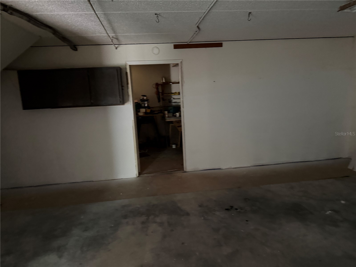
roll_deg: +4.2
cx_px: 178
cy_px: 134
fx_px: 247
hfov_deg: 71.6
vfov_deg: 56.8
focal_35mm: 24
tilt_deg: -13.2
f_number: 1.78
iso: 1250
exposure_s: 1/30
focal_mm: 6.76
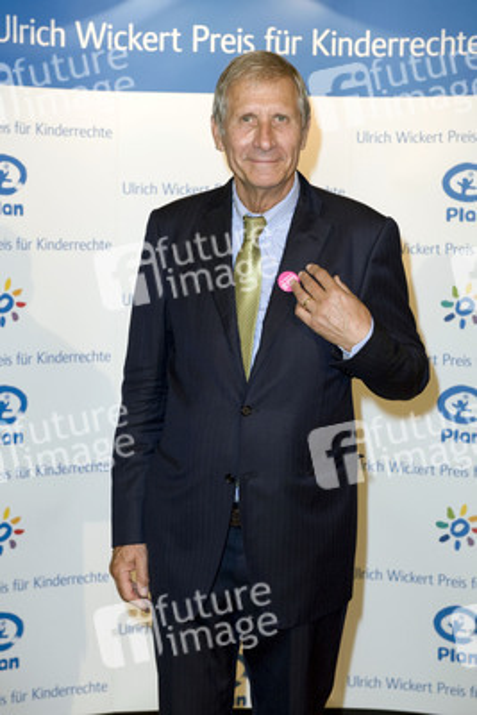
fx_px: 1311
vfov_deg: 30.5
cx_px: 238
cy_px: 358
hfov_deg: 20.6
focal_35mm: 66
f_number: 6.3
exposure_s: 1/125
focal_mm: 66
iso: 800
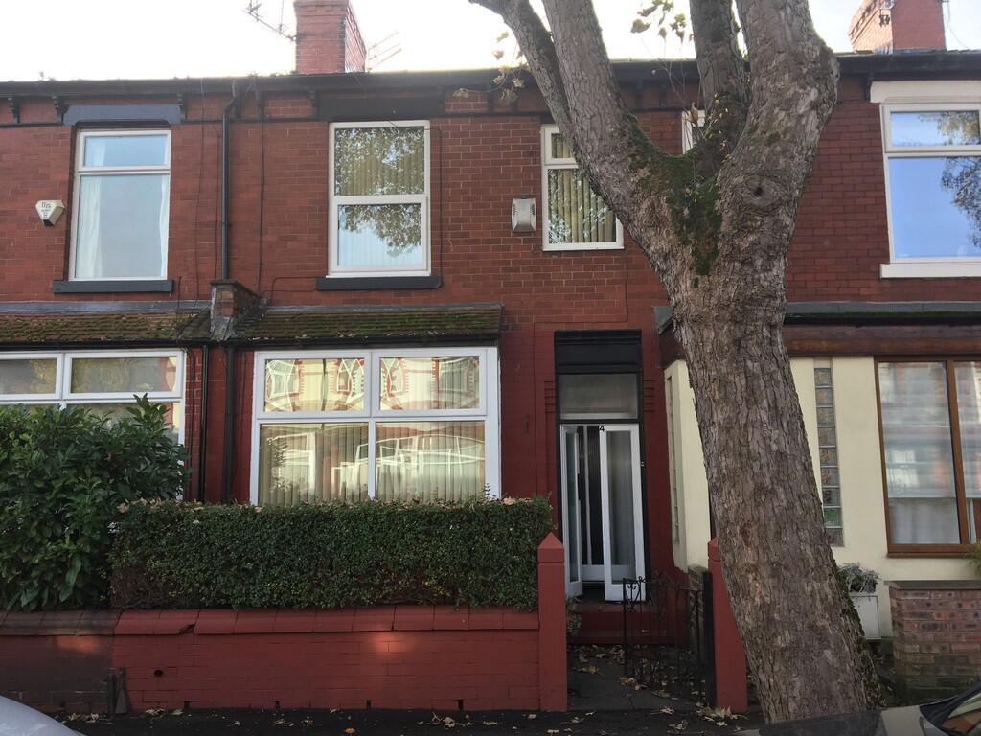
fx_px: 822
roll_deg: +1.2
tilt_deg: +9.4
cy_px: 368
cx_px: 490
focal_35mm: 29
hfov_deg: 61.7
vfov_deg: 48.2
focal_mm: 4.15
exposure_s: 1/216
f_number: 2.2
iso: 25
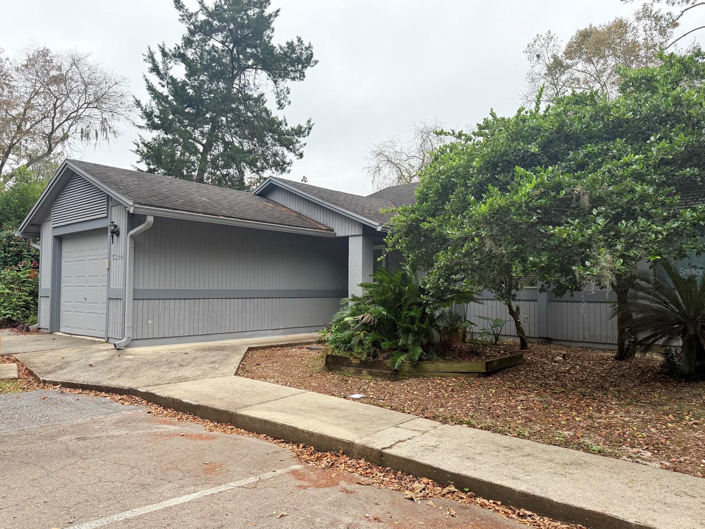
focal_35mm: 25
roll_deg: -0.8
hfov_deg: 69.4
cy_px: 271
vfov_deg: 54.9
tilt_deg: +3.4
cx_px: 356
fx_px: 509
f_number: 1.78
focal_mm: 6.76
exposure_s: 1/1060
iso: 100
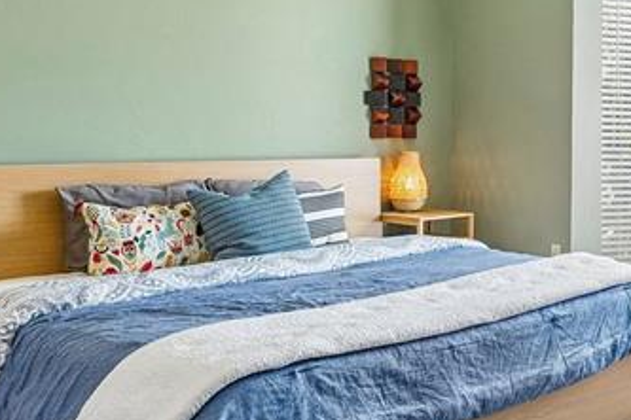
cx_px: 613
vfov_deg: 31.0
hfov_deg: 40.5
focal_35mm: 43
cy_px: 140
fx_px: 754
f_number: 8
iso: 400
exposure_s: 1/30
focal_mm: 14
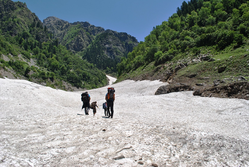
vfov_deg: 48.0
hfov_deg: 67.3
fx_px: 187
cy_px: 84
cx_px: 124
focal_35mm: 27
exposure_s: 1/320
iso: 100
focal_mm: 18
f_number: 9
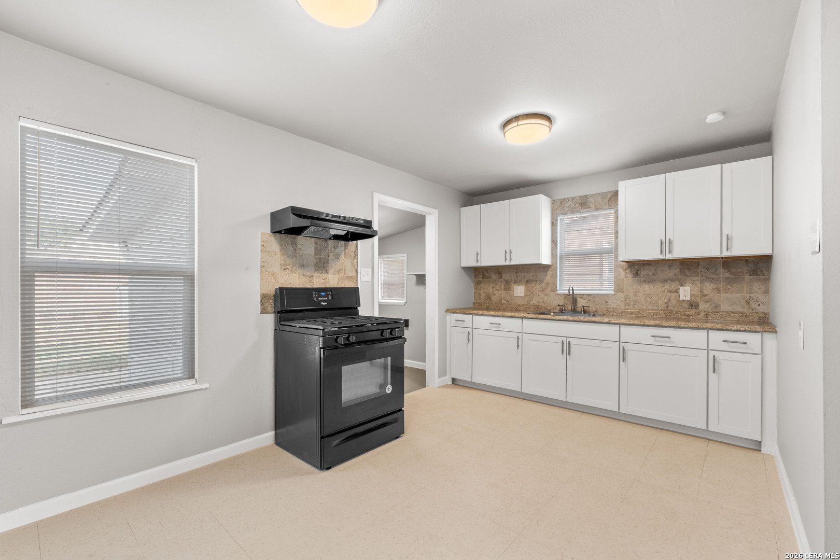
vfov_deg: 77.3
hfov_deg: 100.4
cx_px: 420
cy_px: 280
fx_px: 350
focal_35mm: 15
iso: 400
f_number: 10
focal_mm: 10
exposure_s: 2
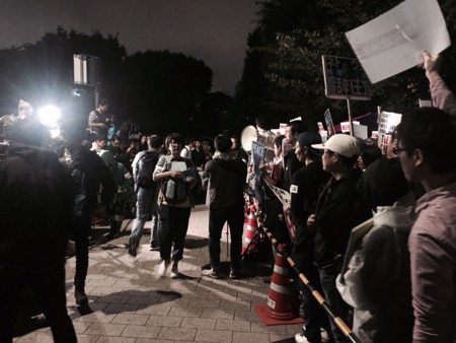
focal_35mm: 29
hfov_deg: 61.6
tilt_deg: -0.7
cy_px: 172
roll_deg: -5.8
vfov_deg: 48.3
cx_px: 228
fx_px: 382
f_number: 2.2
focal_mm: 4.15
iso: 320
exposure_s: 1/15
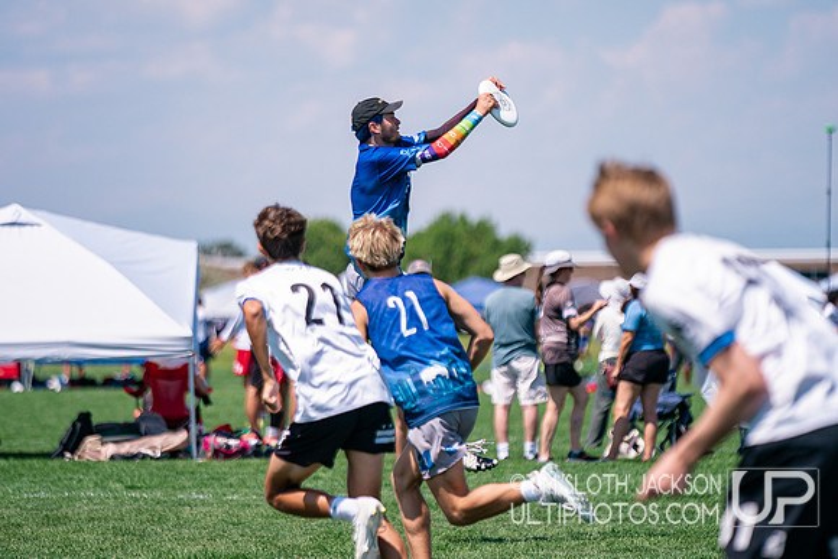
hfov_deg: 8.3
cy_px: 262
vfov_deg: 5.5
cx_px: 411
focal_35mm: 249
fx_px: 5796
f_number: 2.8
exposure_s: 1/6400
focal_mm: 200
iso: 320
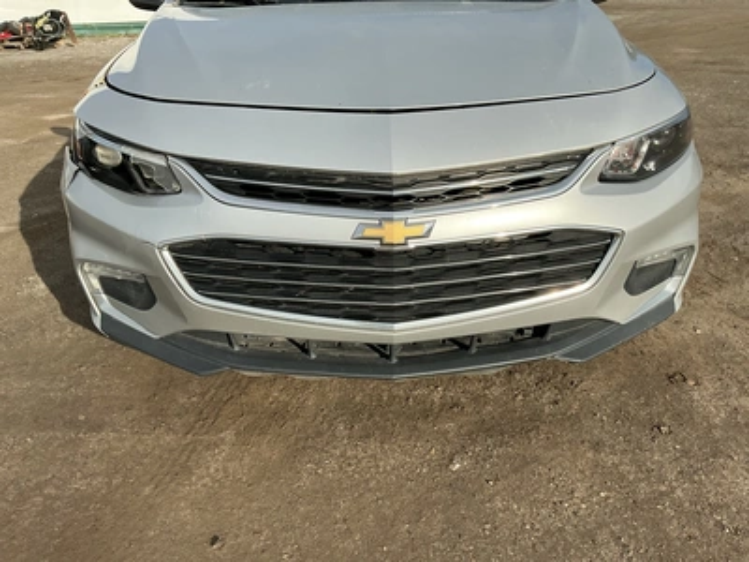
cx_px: 374
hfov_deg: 63.4
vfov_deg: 49.7
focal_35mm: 28
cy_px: 281
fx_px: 606
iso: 25
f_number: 1.8
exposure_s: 1/1451
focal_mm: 3
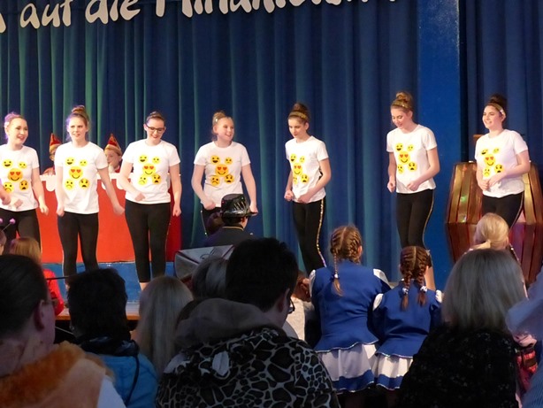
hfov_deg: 17.0
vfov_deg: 12.8
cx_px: 272
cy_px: 204
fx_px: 1820
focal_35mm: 116
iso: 1600
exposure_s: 1/125
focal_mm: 20.9
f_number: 4
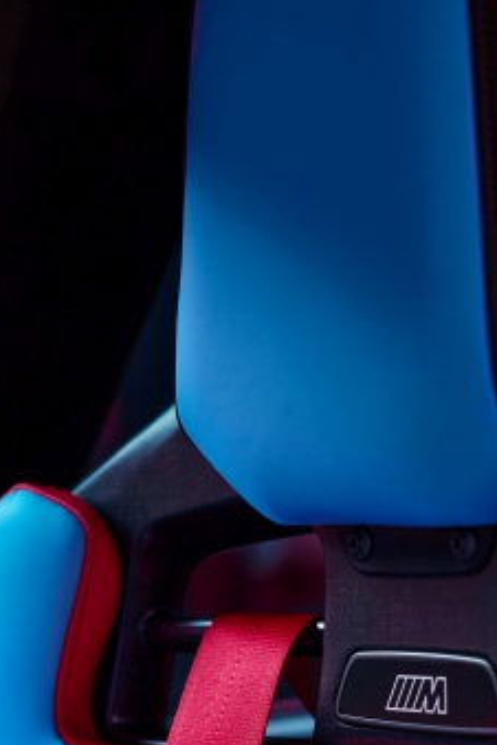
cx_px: 323
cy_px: 600
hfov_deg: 12.7
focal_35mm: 108
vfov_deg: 18.7
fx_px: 2236
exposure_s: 1/80
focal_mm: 55
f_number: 3.6
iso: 2500
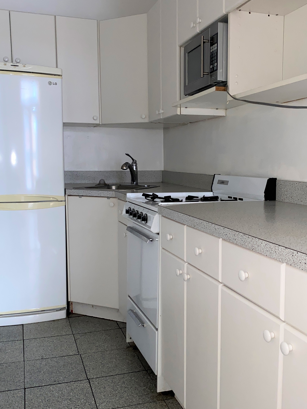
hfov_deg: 39.6
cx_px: 177
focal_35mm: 36
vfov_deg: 51.3
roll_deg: -0.1
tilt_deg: -6.1
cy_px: 212
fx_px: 426
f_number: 1.8
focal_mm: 4.25
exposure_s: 1/15
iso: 80
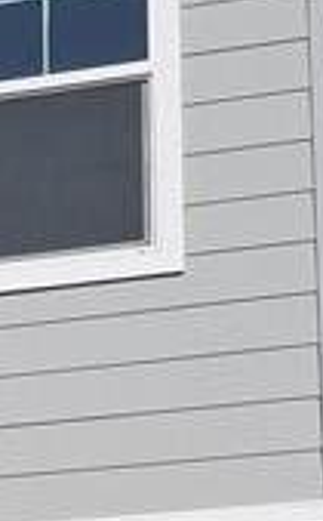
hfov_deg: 7.9
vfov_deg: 12.7
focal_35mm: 161
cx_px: -225
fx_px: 2277
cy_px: 626
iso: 32
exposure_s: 1/3663
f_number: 1.8
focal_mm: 4.69
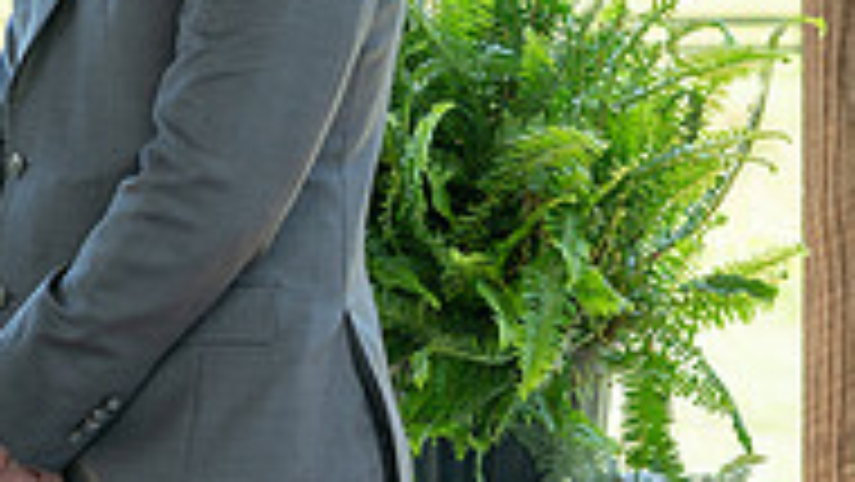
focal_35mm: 294
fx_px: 6667
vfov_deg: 4.1
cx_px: -74
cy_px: -10
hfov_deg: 7.3
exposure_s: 1/250
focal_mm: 70
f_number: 4
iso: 200
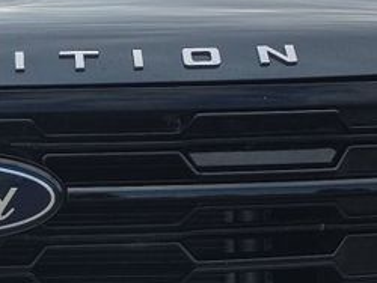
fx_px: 1603
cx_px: -2
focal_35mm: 147
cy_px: 140
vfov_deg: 10.1
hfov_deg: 13.2
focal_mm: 6.5
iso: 48
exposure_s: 1/7940
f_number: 1.4
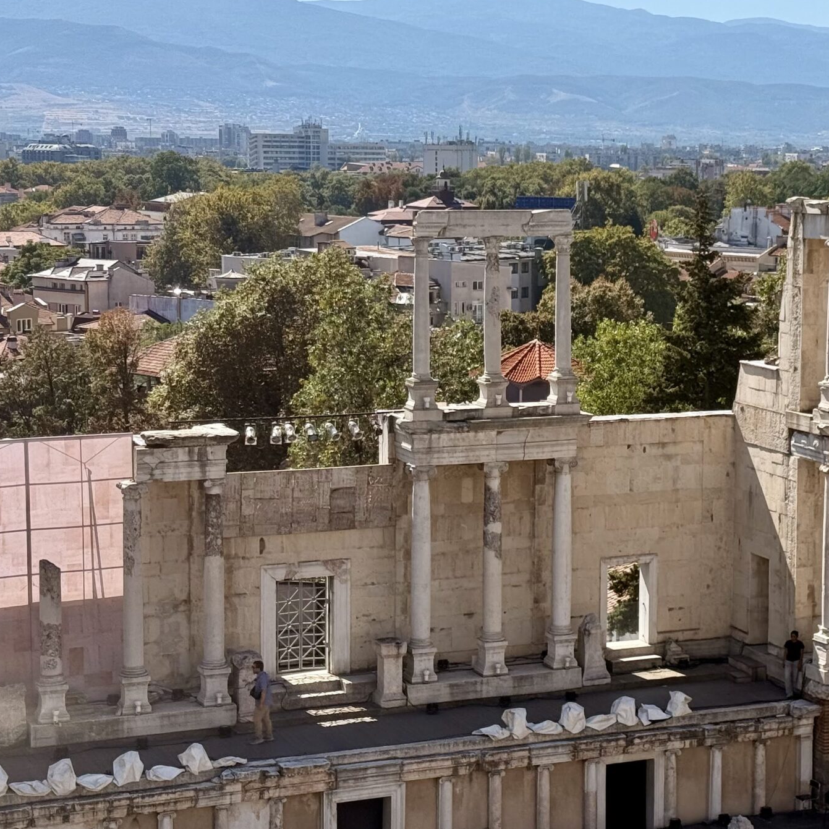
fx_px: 2195
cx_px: 616
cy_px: 397
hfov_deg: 21.2
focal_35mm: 81
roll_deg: -0.4
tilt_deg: -6.7
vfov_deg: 21.4
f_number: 1.78
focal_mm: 6.76
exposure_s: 1/4098
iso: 64
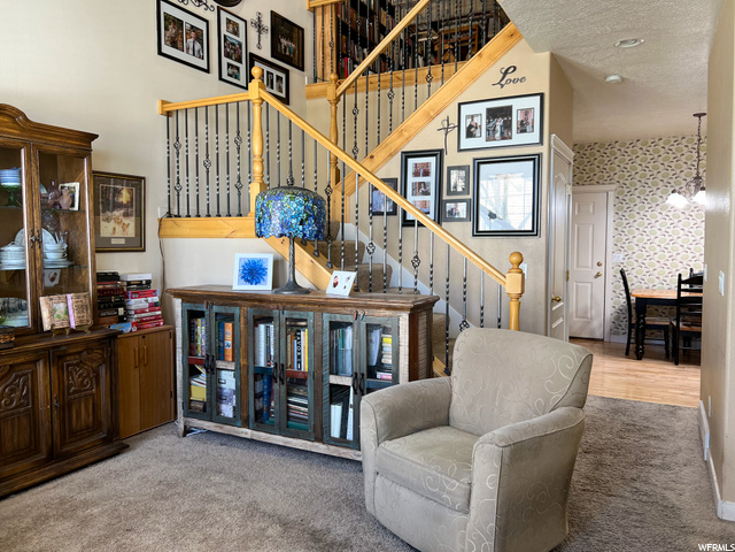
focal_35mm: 26
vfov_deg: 53.1
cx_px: 368
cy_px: 276
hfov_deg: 67.3
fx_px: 552
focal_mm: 5.7
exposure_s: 1/60
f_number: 1.5
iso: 80
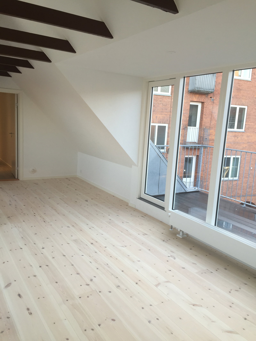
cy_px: 170
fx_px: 286
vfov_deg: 61.7
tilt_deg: -8.5
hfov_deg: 48.2
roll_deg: -4.3
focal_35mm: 29
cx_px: 128
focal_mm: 4.15
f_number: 2.2
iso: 32
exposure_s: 1/50
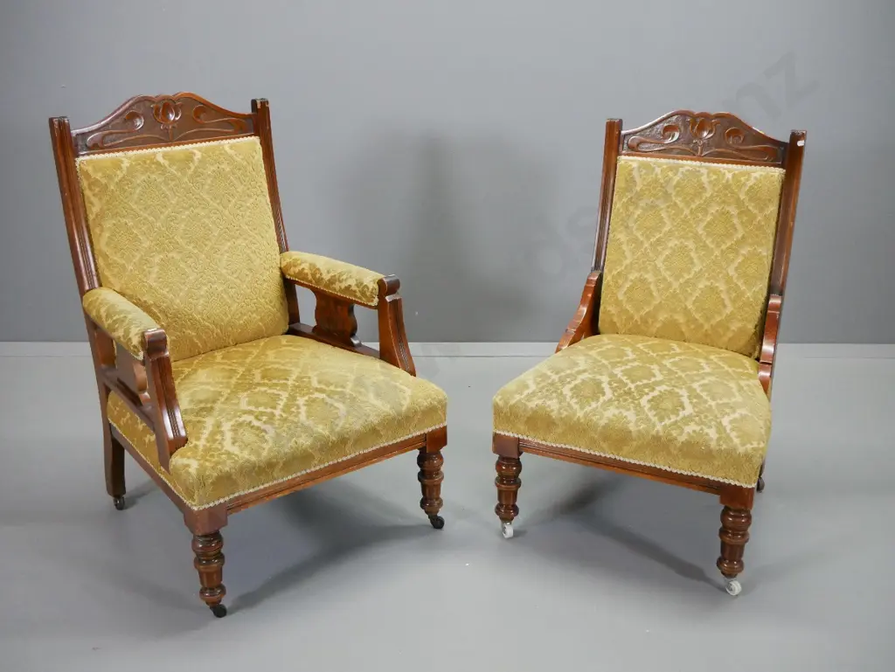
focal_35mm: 36
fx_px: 931
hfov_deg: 51.3
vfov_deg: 39.7
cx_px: 448
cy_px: 336
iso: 3200
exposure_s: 1/100
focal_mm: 18
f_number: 5
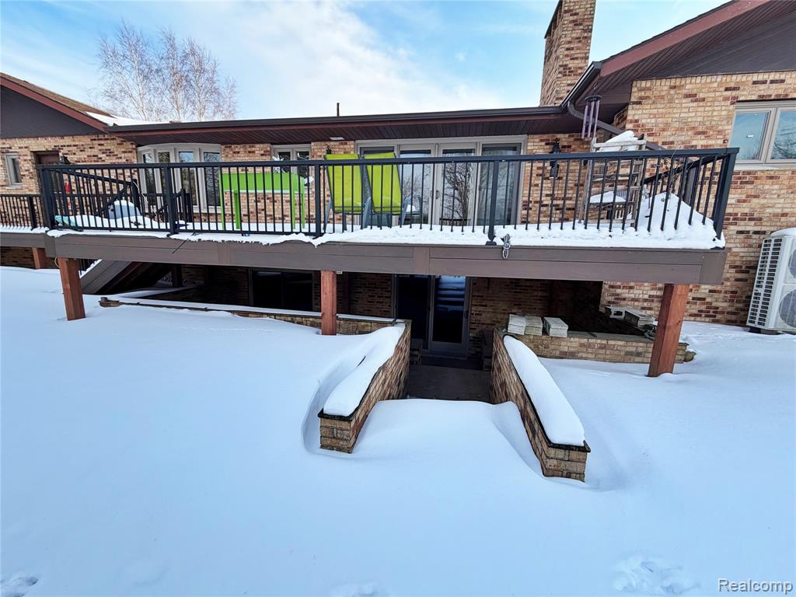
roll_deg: -1.6
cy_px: 298
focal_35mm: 14
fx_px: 322
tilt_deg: -9.7
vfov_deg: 85.7
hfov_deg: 102.1
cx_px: 398
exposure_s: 1/770
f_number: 2.2
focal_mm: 2.22
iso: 40
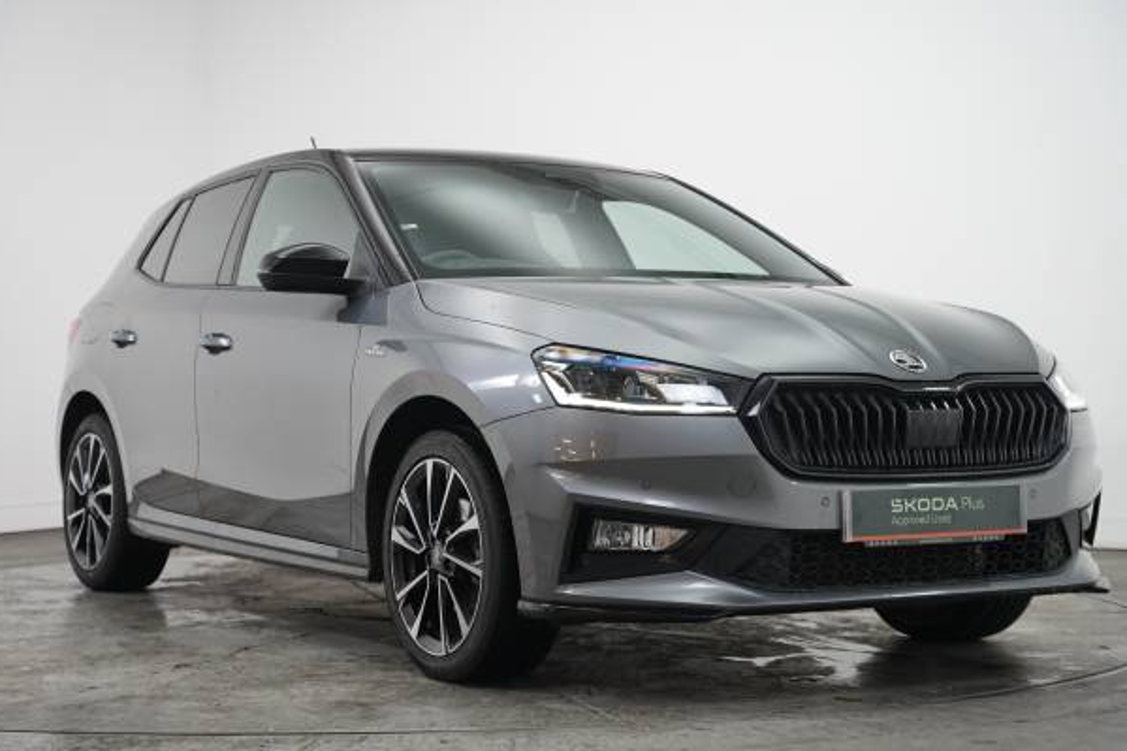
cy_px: 384
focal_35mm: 63
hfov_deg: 31.8
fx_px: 1978
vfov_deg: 21.5
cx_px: 561
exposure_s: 1/160
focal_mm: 59.2
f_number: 3.5
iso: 1600
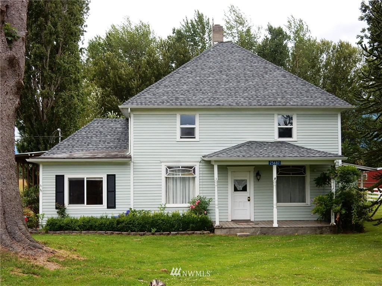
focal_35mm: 51
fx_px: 563
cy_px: 143
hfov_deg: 37.5
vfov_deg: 28.6
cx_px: 191
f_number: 4.5
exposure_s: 1/250
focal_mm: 9
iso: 125
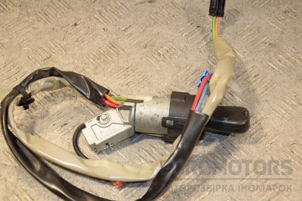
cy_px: 100
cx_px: 151
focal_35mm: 87
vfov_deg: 15.7
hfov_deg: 23.4
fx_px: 730
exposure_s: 1/200
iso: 800
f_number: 6.3
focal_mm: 58
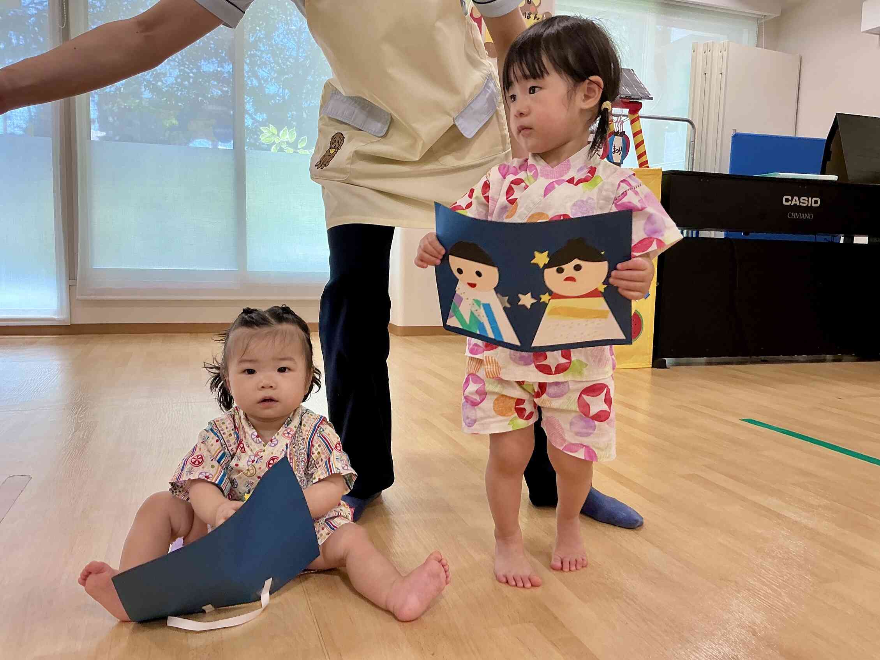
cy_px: 330
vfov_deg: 48.2
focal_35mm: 29
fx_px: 737
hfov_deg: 61.7
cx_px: 440
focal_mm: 3
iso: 32
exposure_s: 1/100
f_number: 1.8
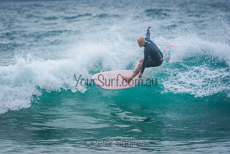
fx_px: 3834
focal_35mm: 600
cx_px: 115
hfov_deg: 3.4
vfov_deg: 2.3
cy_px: 77
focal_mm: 400
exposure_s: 1/2000
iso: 450
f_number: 5.6
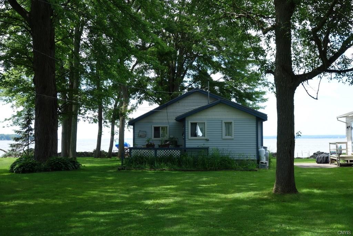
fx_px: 530
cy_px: 118
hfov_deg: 36.9
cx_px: 176
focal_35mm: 54
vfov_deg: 25.1
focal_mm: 20.19
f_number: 5.6
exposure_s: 1/200
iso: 125
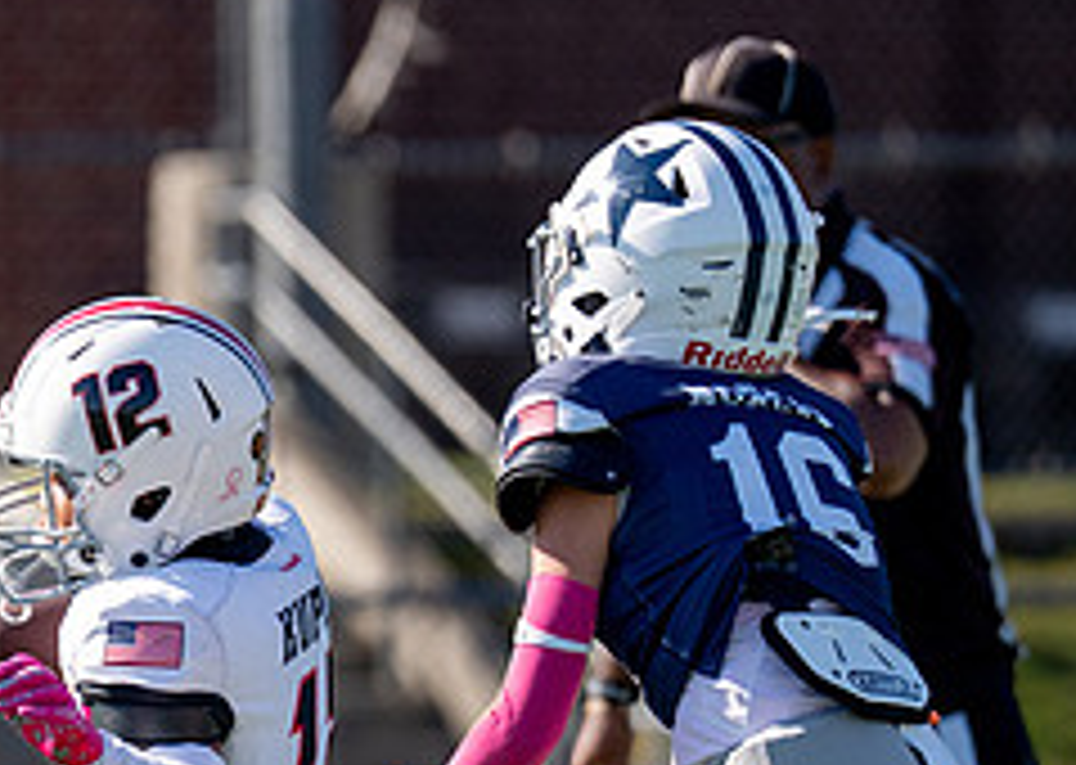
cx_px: 1
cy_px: 669
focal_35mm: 748
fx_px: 22826
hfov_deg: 2.7
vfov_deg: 1.9
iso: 320
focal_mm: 200
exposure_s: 1/6400
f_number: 2.8
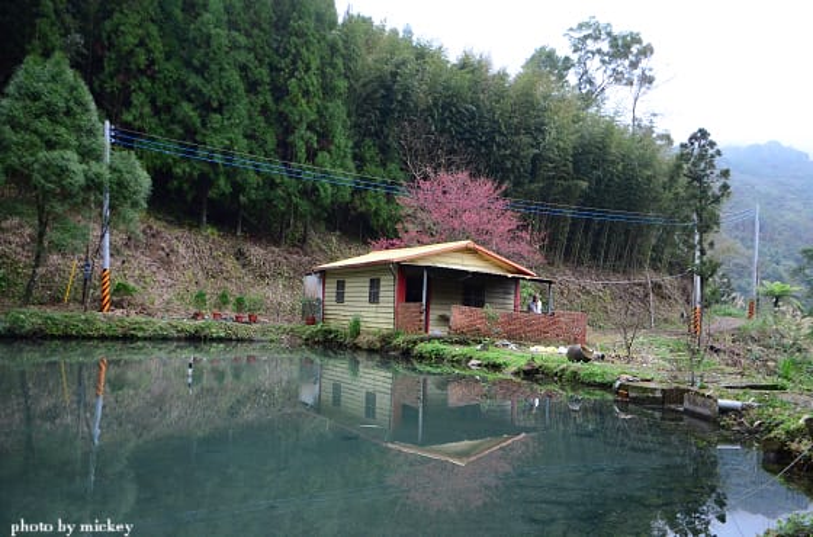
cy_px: 268
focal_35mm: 32
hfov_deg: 59.6
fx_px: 709
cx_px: 406
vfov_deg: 41.5
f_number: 3.5
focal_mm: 21
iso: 2500
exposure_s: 1/500
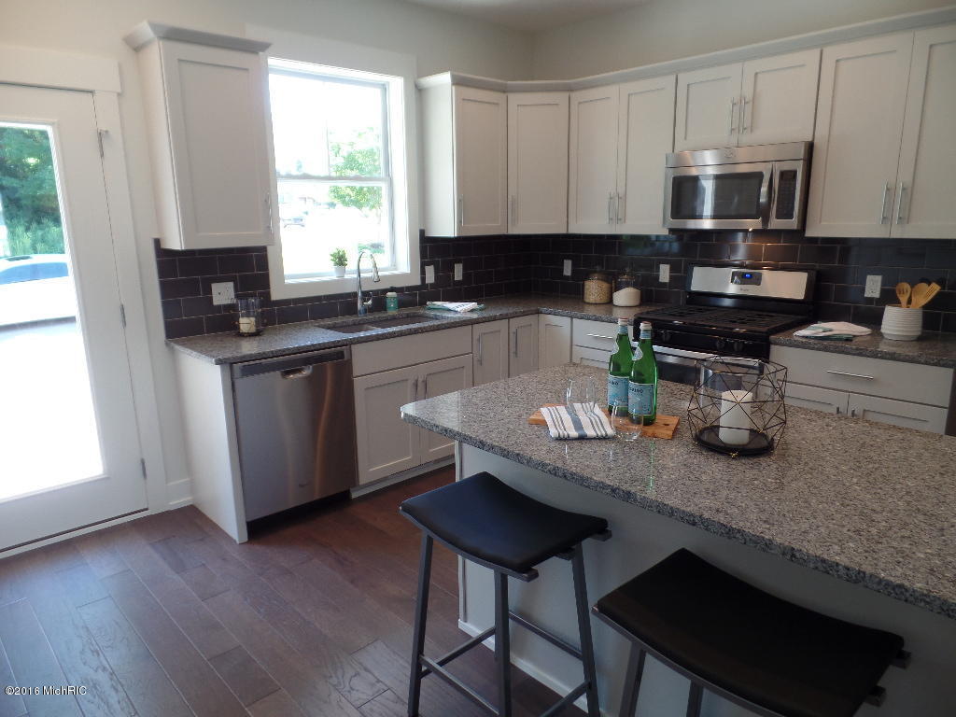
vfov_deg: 58.9
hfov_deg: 73.9
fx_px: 635
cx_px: 478
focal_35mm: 23
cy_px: 358
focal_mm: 4.1
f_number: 2.8
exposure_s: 1/30
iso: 80
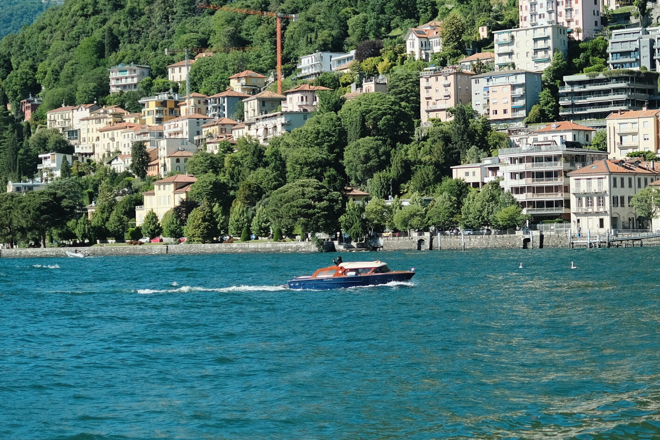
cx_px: 414
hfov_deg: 21.2
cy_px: 186
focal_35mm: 96
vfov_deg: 14.2
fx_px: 1760
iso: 400
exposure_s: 1/12000
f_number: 1.4
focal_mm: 35
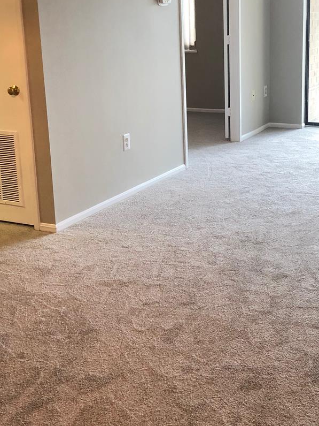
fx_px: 664
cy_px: 174
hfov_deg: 26.9
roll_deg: +1.5
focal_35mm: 54
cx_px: 205
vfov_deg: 35.4
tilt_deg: -13.1
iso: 32
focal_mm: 4
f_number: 1.8
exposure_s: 1/30
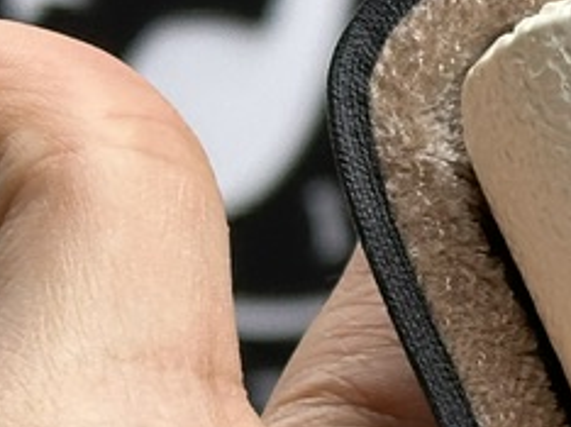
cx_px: 1176
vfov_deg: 5.6
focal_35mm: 263
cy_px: 102
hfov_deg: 7.2
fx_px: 4334
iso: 64
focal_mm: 6.86
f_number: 1.78
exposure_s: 1/1030
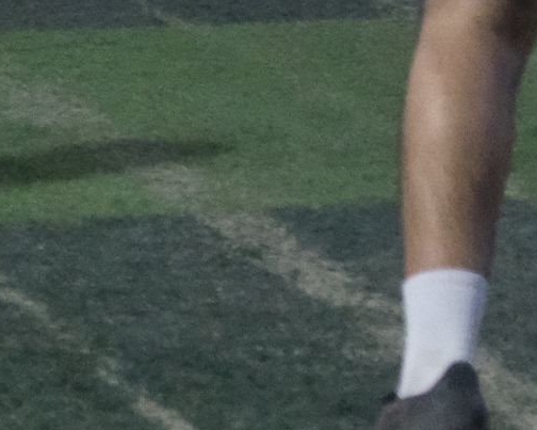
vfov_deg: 3.2
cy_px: -411
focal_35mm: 482
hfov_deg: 4.0
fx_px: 7659
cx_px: -593
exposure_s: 1/400
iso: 8000
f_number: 2.8
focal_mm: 55
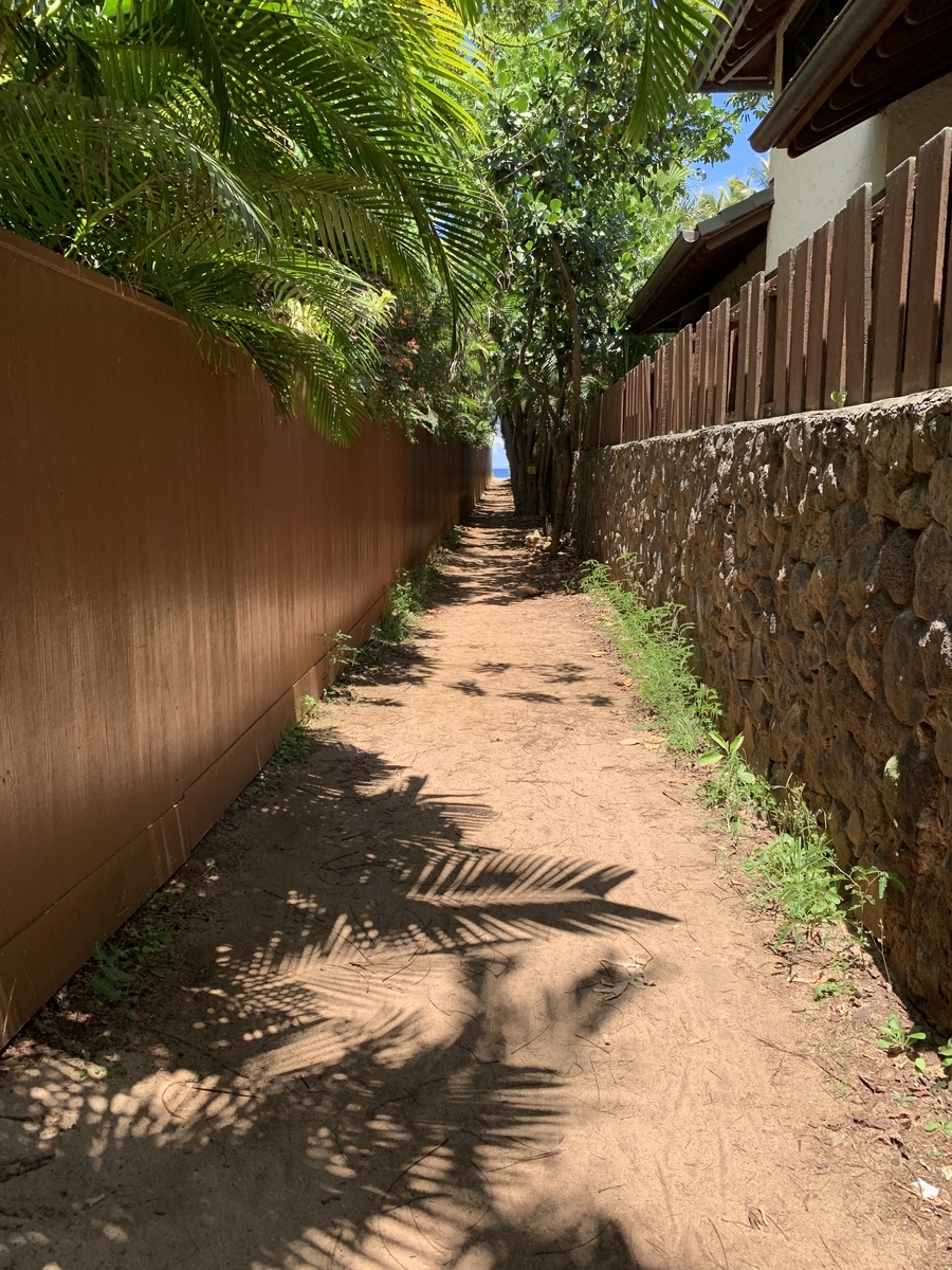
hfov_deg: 53.1
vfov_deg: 67.3
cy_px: 635
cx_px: 476
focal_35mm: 26
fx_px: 953
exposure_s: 1/651
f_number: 1.8
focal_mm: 4.25
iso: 25
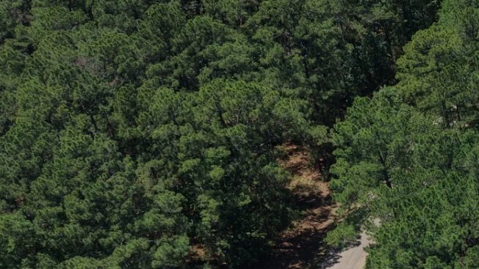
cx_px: 645
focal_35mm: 77
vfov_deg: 14.8
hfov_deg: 23.8
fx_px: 978
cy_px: 376
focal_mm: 8.67
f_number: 1.8
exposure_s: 1/4000
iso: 150
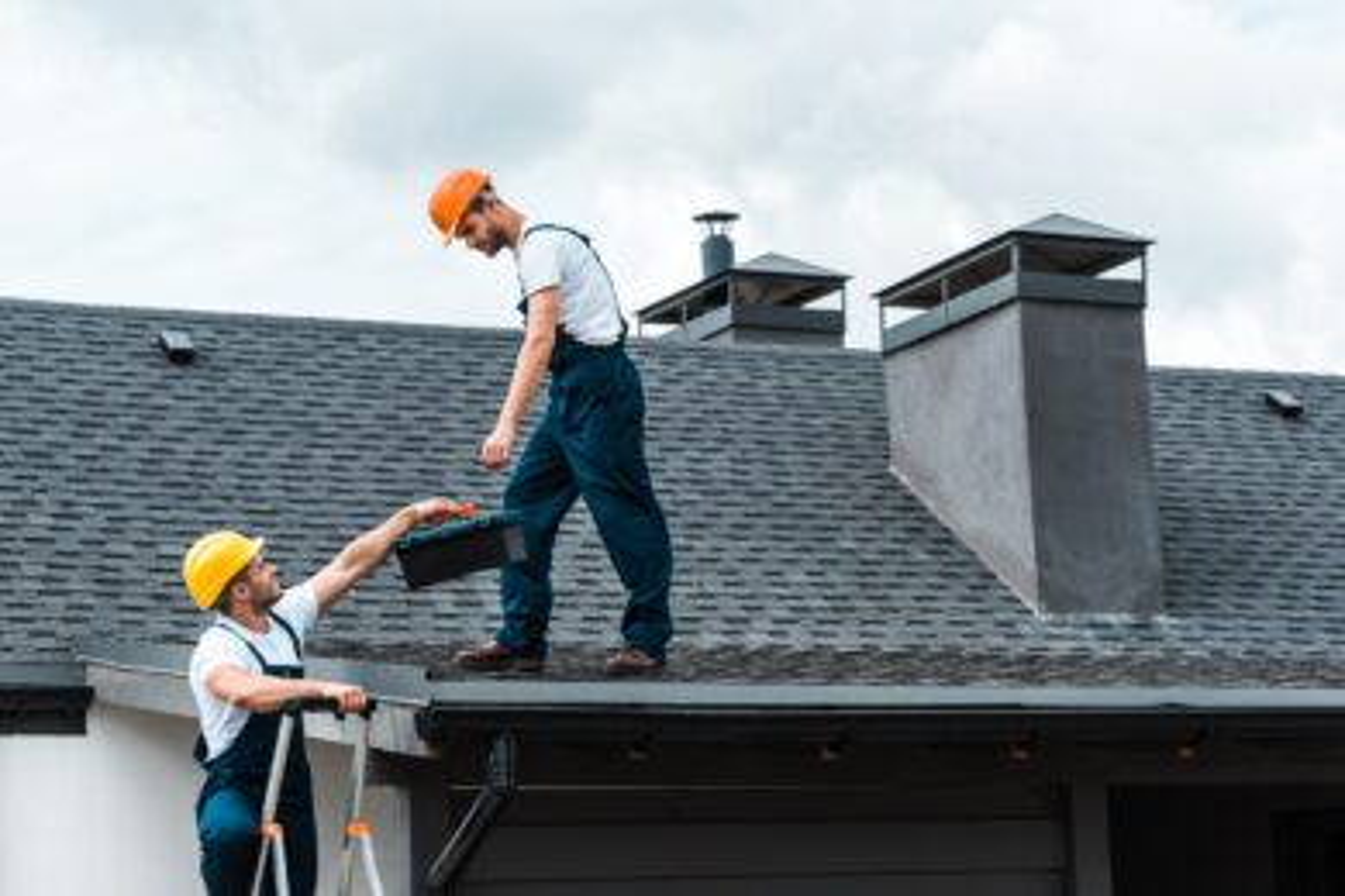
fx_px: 3175
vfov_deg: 16.1
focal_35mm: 85
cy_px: 448
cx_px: 672
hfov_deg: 23.9
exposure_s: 1/1000
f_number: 3.5
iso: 100
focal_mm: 85
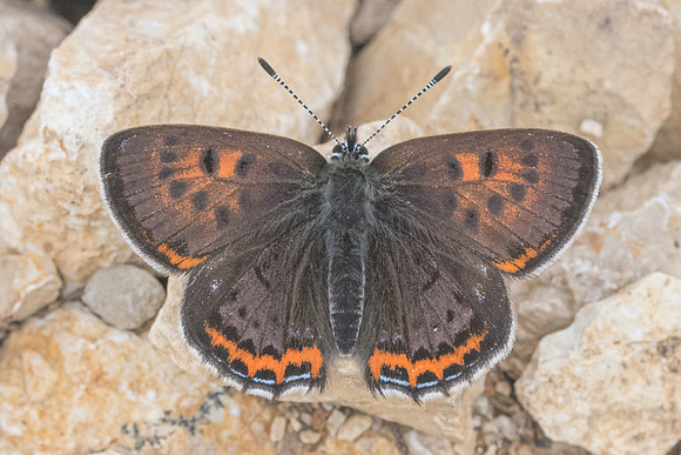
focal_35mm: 520
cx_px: 331
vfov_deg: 2.6
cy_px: 281
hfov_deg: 4.0
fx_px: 9845
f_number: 13
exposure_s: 1/500
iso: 800
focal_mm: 150
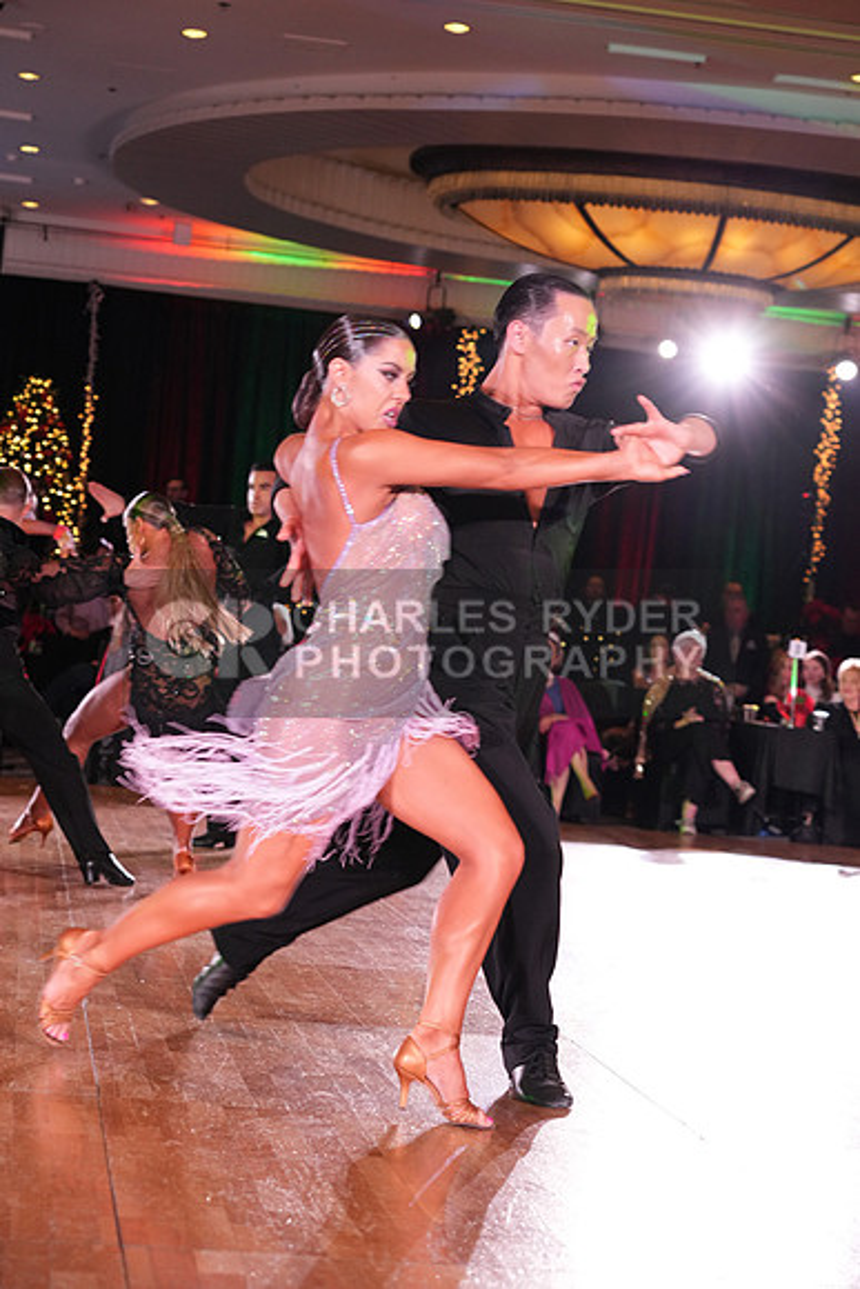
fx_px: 2363
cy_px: 644
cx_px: 430
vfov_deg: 30.5
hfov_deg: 20.6
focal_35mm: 66
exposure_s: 1/200
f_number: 4.5
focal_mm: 66
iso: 2500
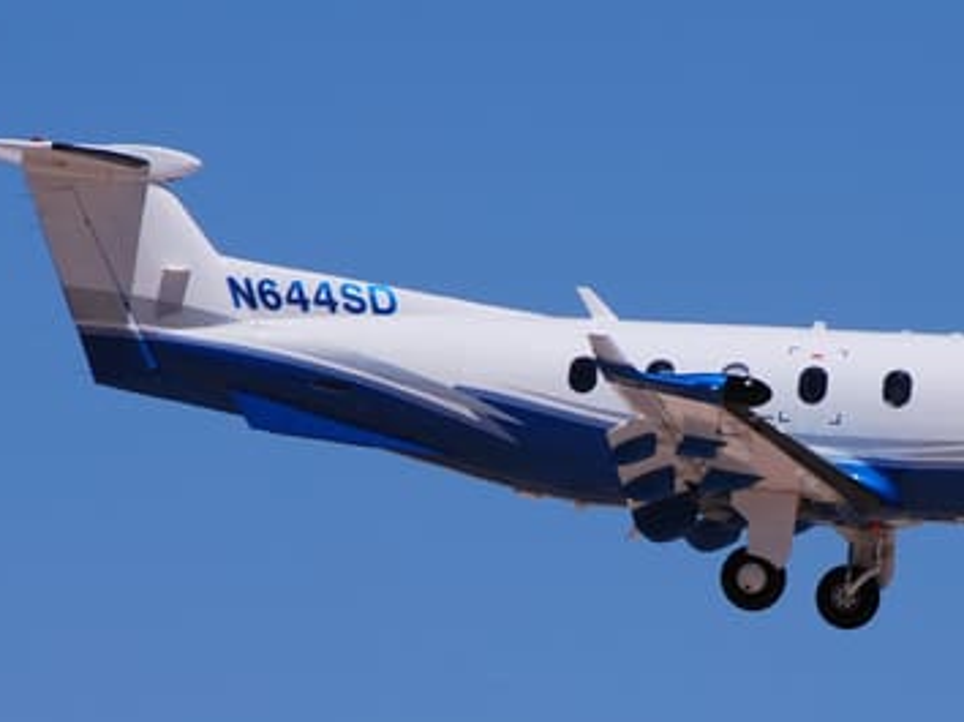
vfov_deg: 2.8
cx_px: 705
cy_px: 430
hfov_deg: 3.8
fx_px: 14555
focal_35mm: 523
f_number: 10
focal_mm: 200
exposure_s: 1/500
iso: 100
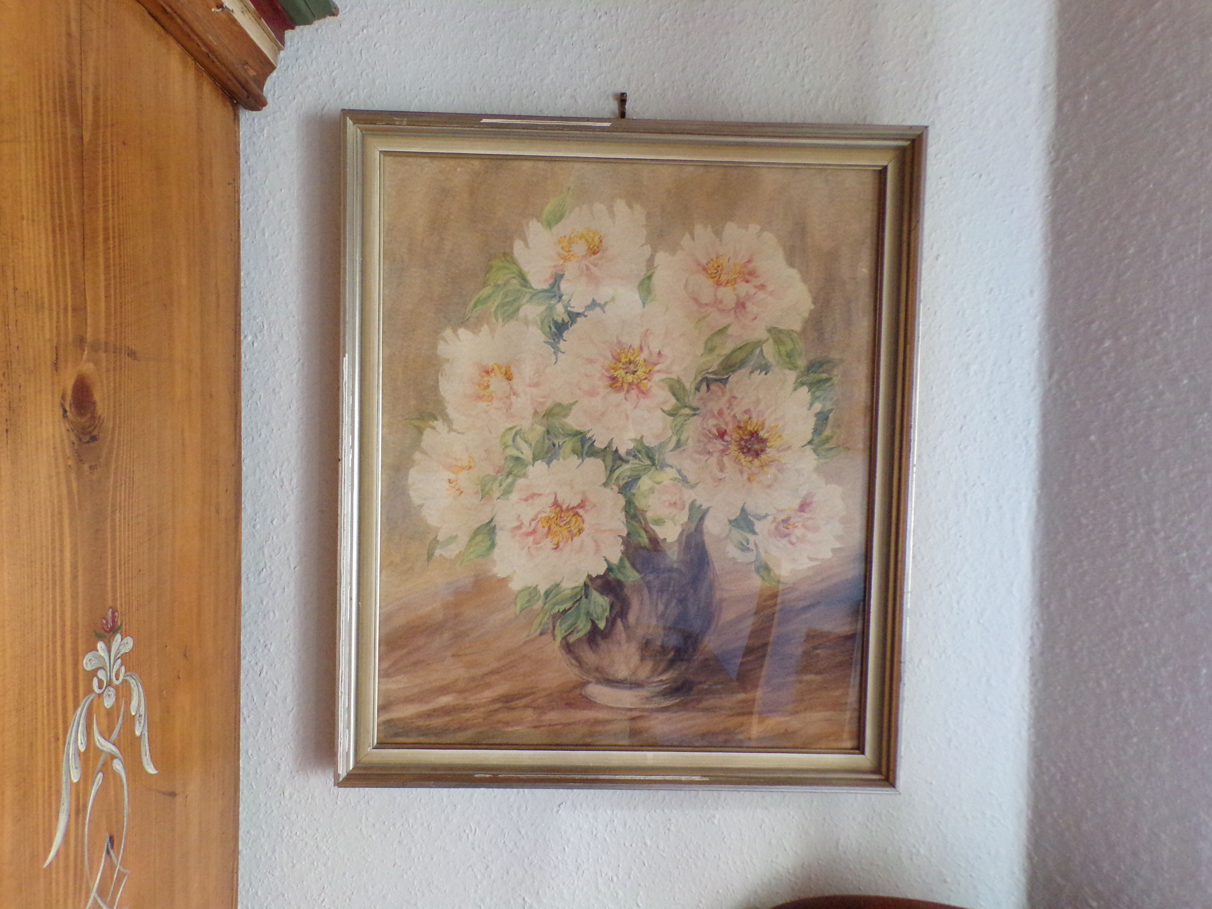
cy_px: 454
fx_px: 840
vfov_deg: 56.8
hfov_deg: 71.6
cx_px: 606
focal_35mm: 24
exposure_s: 1/60
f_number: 3
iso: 418
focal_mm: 4.3
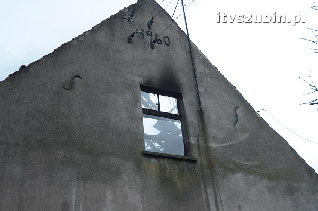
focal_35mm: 46
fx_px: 410
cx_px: 159
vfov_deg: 28.9
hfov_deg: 42.4
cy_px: 106
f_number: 7.1
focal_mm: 31
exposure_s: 1/200
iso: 3200
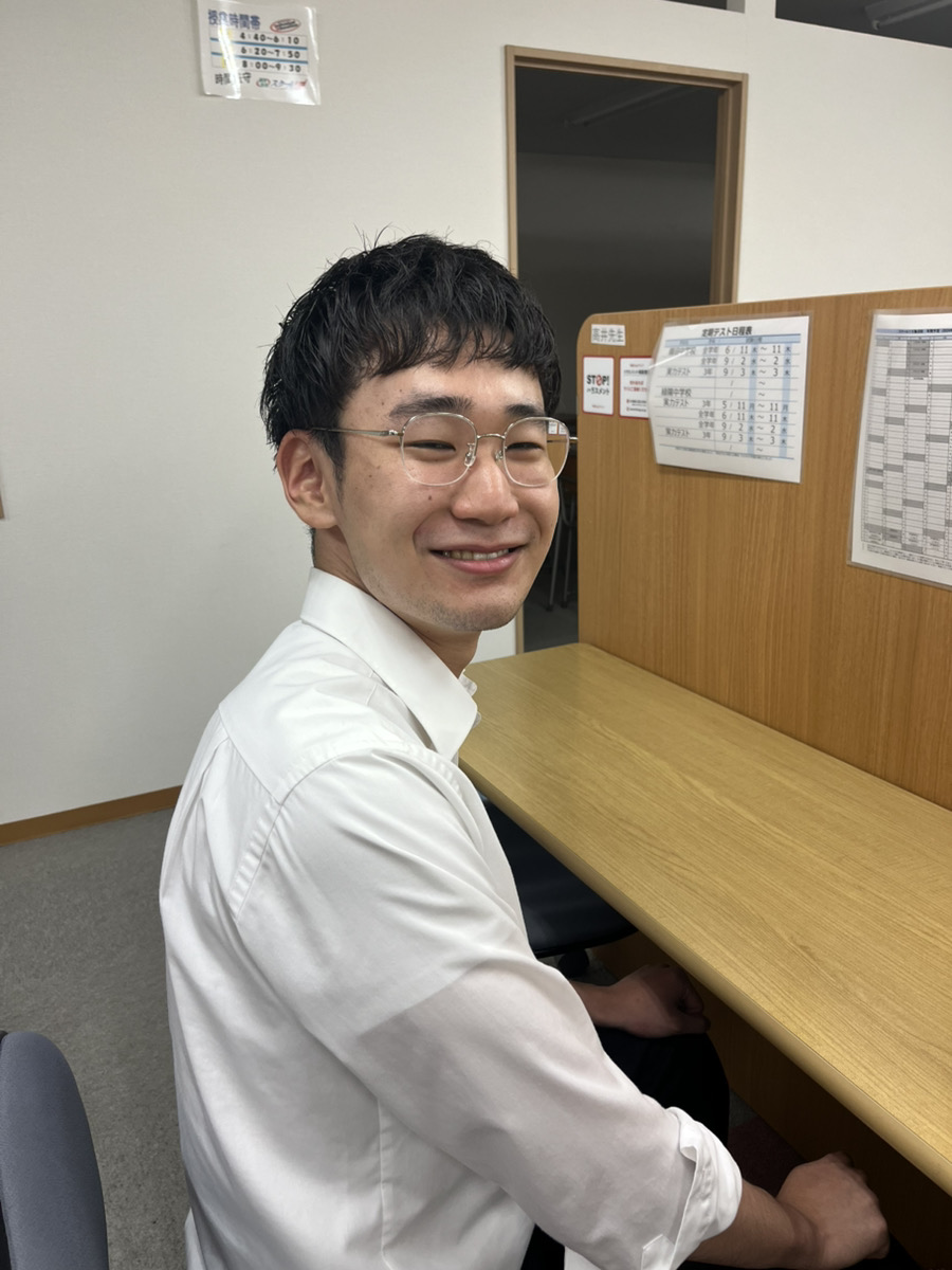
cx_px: 476
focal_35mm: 26
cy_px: 635
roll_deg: +2.7
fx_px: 953
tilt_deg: -17.5
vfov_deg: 67.3
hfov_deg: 53.1
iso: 100
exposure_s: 1/120
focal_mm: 5.1
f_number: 1.6
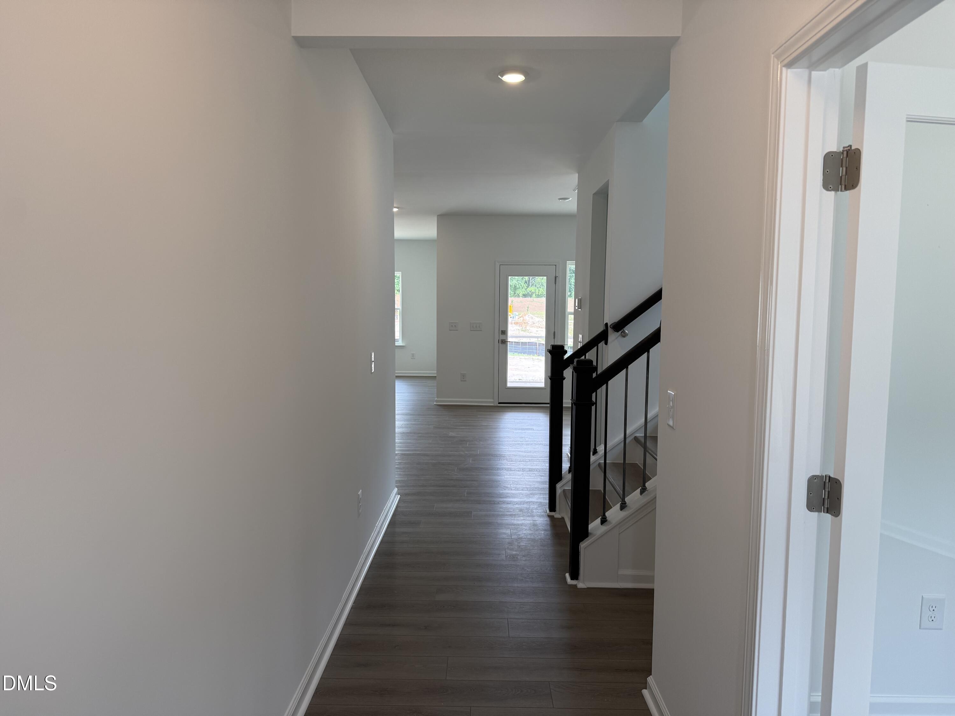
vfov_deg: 56.8
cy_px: 358
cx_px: 478
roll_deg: -0.3
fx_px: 662
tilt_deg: -4.4
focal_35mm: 24
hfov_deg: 71.6
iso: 100
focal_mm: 6.76
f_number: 1.78
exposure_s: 1/249
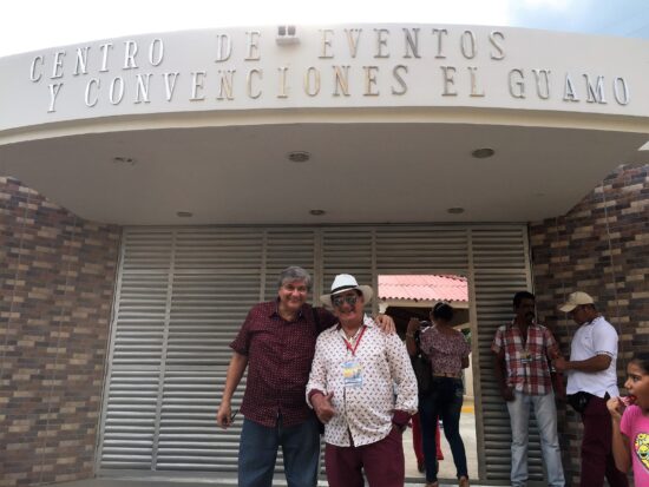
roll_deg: -2.1
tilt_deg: +15.2
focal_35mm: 29
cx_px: 324
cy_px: 244
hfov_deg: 61.6
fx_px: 544
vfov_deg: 48.3
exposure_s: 1/618
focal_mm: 4.15
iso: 32
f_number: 2.2
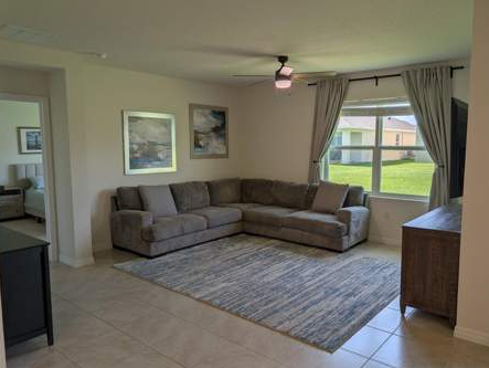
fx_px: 368
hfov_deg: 67.2
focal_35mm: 26
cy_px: 182
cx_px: 255
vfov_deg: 53.1
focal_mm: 6.9
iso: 25
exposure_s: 1/790
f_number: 1.68
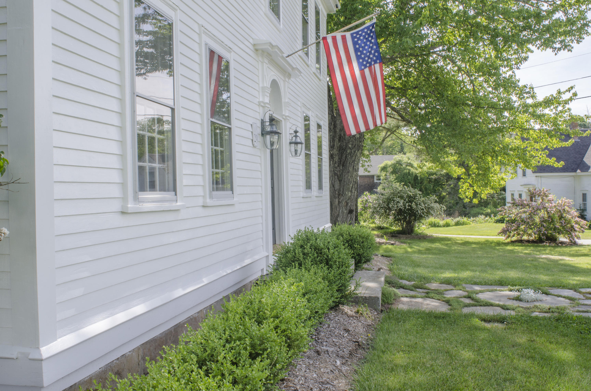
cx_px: 296
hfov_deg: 53.2
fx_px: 590
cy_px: 196
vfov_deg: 36.7
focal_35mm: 36
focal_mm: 24
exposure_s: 1/40
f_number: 22
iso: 200
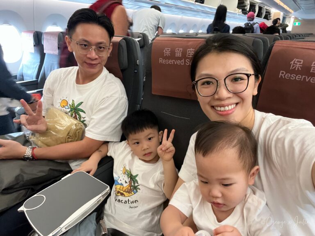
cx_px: 158
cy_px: 118
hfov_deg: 73.9
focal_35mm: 23
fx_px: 209
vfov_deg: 58.9
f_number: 2.2
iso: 640
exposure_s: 1/27
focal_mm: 2.71
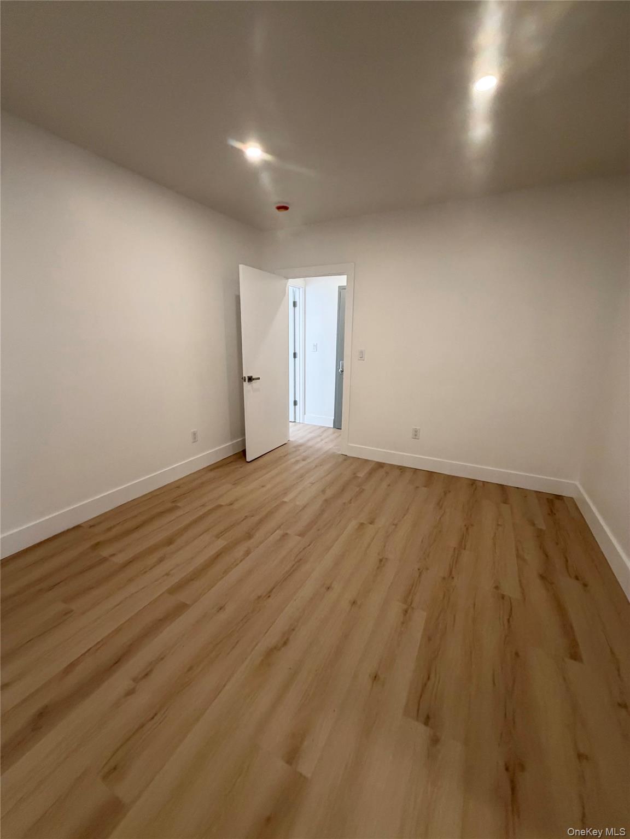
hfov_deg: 85.7
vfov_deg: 102.1
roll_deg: -2.8
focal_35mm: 14
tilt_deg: -11.6
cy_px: 420
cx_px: 315
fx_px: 340
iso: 250
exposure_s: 1/120
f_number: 2.2
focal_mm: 2.22
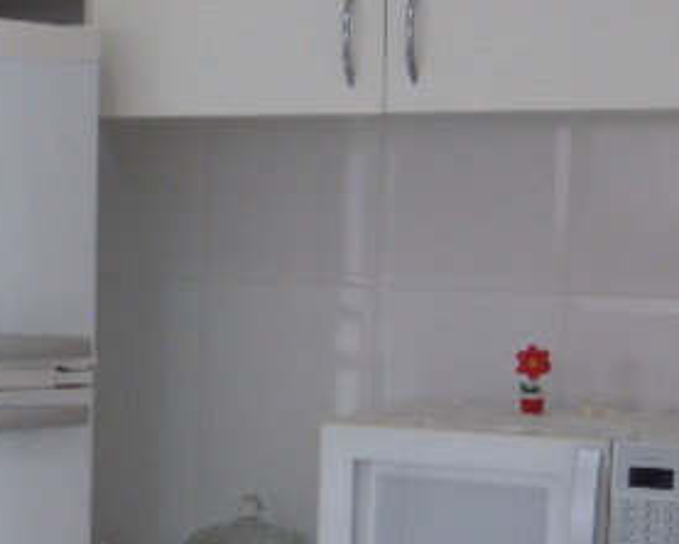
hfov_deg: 17.9
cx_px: -174
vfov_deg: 15.2
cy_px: 390
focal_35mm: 101
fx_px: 2031
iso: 125
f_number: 2.7
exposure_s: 1/60
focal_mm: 5
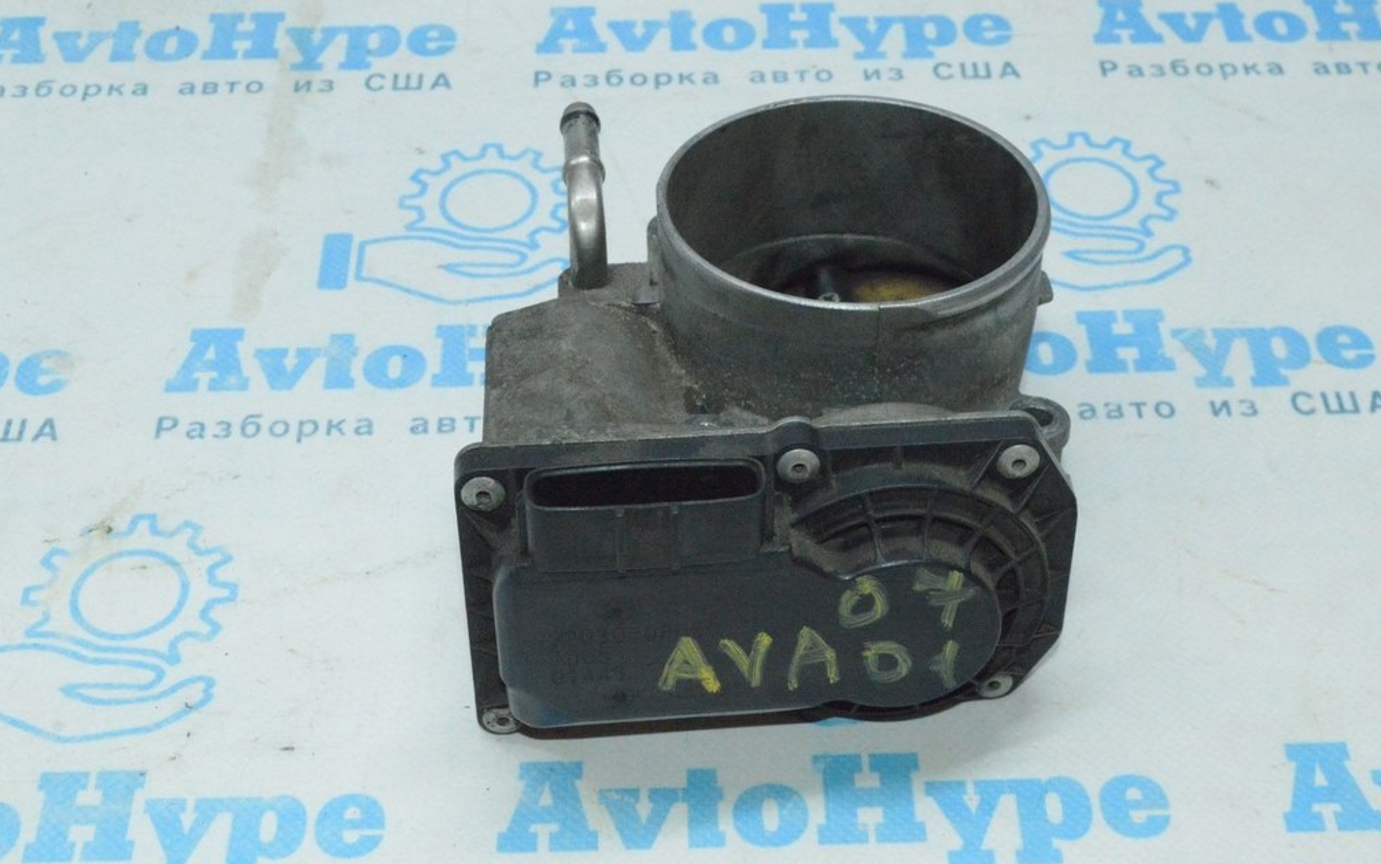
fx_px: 2221
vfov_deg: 22.0
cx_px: 688
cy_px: 440
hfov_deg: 34.5
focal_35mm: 59
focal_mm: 38
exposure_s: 1/200
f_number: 16
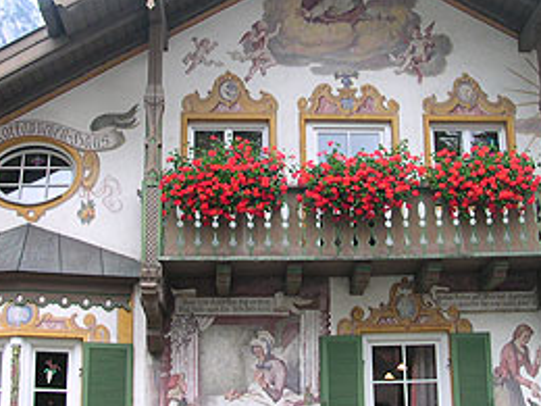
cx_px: 339
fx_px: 1000
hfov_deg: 30.1
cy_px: 196
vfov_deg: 22.9
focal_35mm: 64
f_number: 2.7
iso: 100
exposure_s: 1/53.2
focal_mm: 5.6
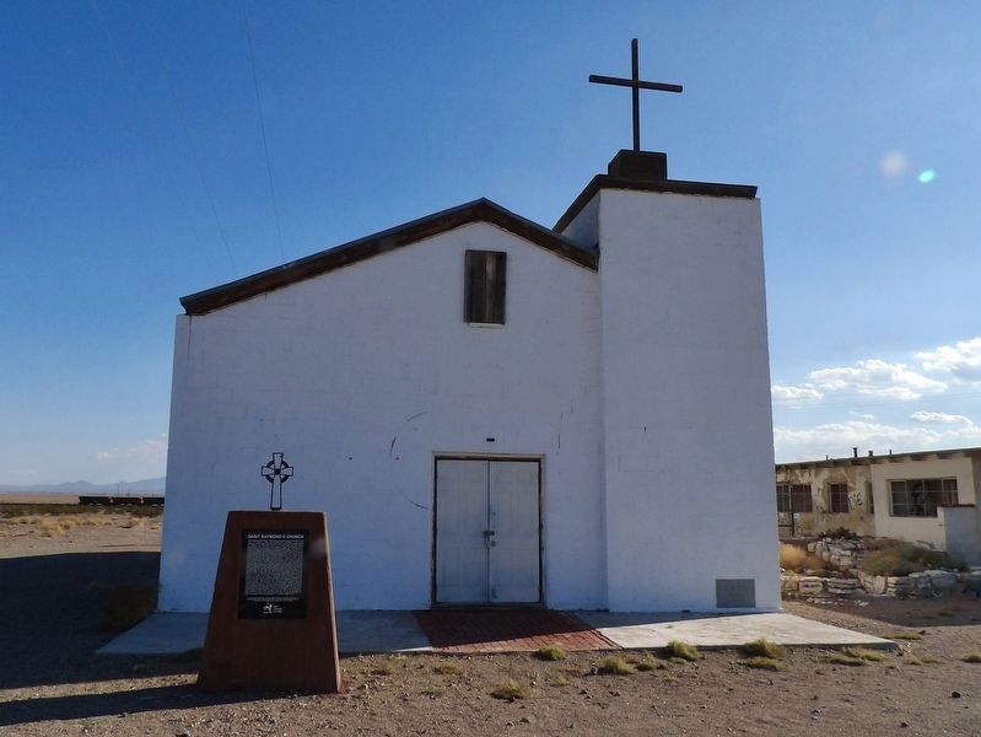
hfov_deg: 71.6
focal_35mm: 24
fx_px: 680
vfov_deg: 56.9
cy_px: 368
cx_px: 490
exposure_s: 1/400
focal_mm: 4.3
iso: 100
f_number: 7.4
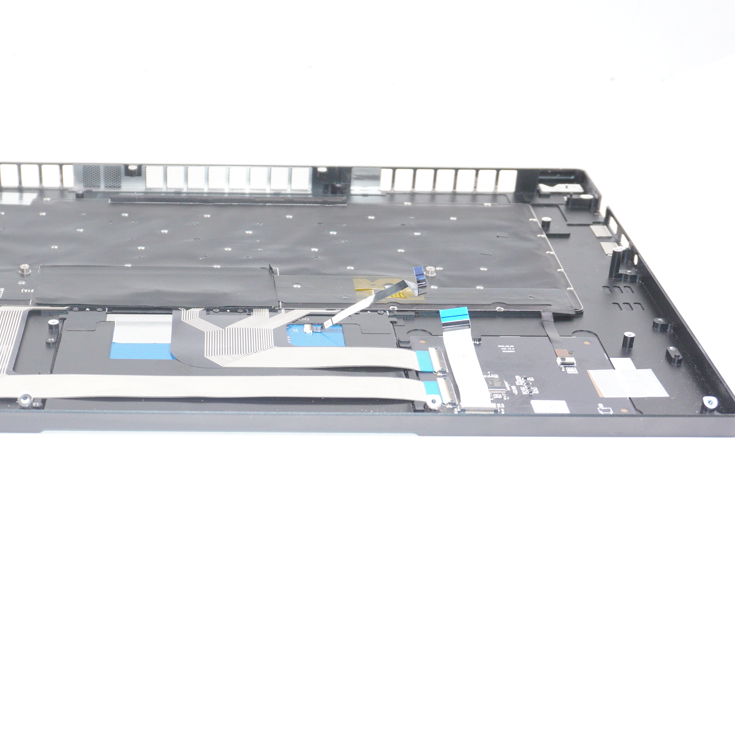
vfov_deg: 32.4
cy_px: 373
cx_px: 235
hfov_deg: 32.1
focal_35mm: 53
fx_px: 1265
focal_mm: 27
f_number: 5.6
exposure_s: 1/160
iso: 1000
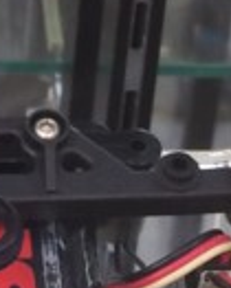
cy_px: 479
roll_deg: -2.9
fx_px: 1767
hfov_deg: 7.4
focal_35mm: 207
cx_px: -68
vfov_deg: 9.0
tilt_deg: -34.1
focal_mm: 4.15
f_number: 2.2
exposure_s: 1/40
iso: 40
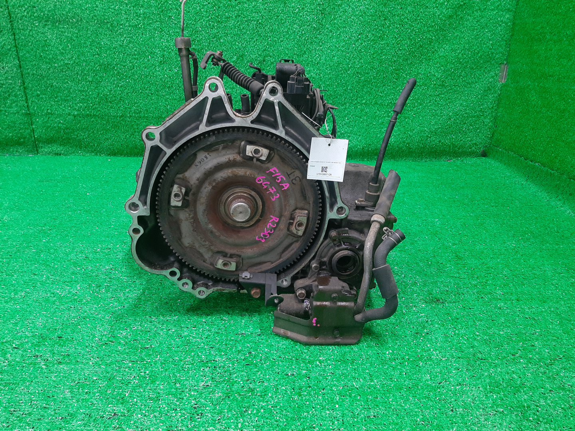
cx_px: 288
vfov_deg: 53.1
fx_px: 432
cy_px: 216
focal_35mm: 26
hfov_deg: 67.3
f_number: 1.7
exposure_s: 1/50
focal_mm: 3.93
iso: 144
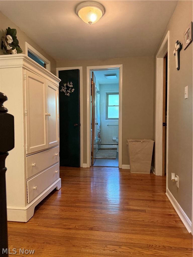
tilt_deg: -1.4
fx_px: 178
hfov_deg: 56.8
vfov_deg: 71.6
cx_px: 96
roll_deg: -1.0
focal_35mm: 24
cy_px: 128
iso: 800
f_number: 1.78
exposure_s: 1/60
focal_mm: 6.76
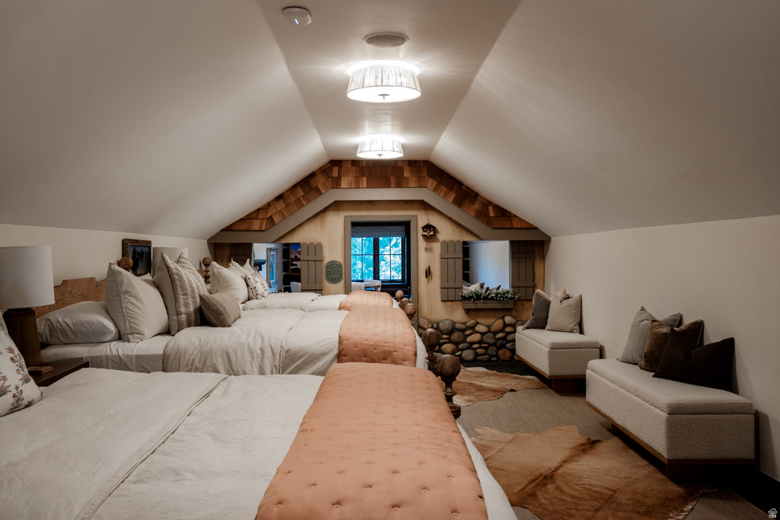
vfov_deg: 43.6
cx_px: 390
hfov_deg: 61.9
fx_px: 650
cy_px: 260
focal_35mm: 30
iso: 400
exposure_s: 1/2
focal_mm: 20
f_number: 5.6
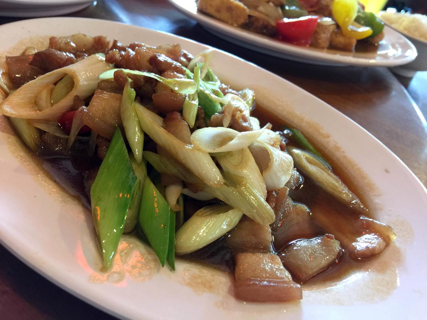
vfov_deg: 48.2
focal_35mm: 29
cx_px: 214
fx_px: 358
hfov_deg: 61.7
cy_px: 160
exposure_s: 1/15
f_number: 2.2
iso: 64
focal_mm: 4.15
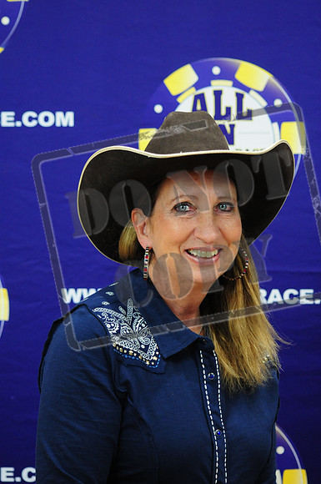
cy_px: 242
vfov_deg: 19.5
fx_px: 1408
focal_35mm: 105
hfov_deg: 13.0
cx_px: 160
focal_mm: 70
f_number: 4
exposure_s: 1/125
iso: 1250
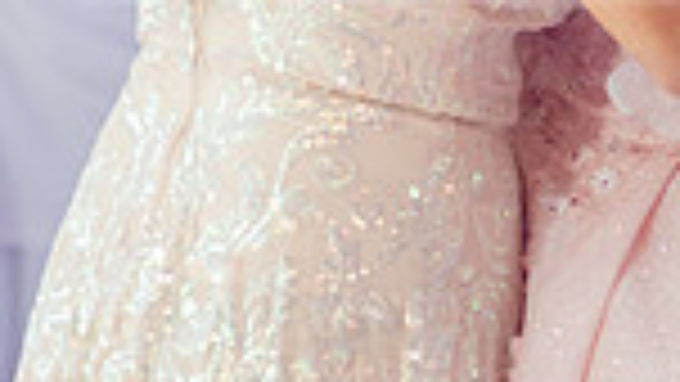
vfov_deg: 4.3
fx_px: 5086
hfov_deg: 7.6
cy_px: -101
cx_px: 473
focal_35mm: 282
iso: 400
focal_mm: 70
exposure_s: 1/100
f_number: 2.8
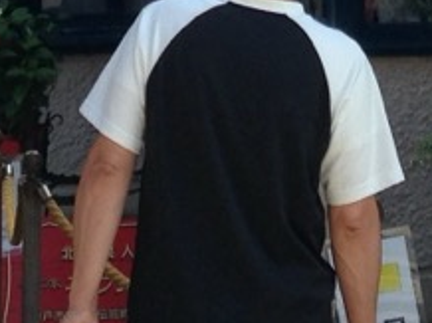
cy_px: -491
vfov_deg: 6.6
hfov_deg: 9.3
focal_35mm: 212
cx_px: 260
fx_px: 2643
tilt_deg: +7.7
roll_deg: -1.0
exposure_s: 1/484
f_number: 2.4
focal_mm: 4.12
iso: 50
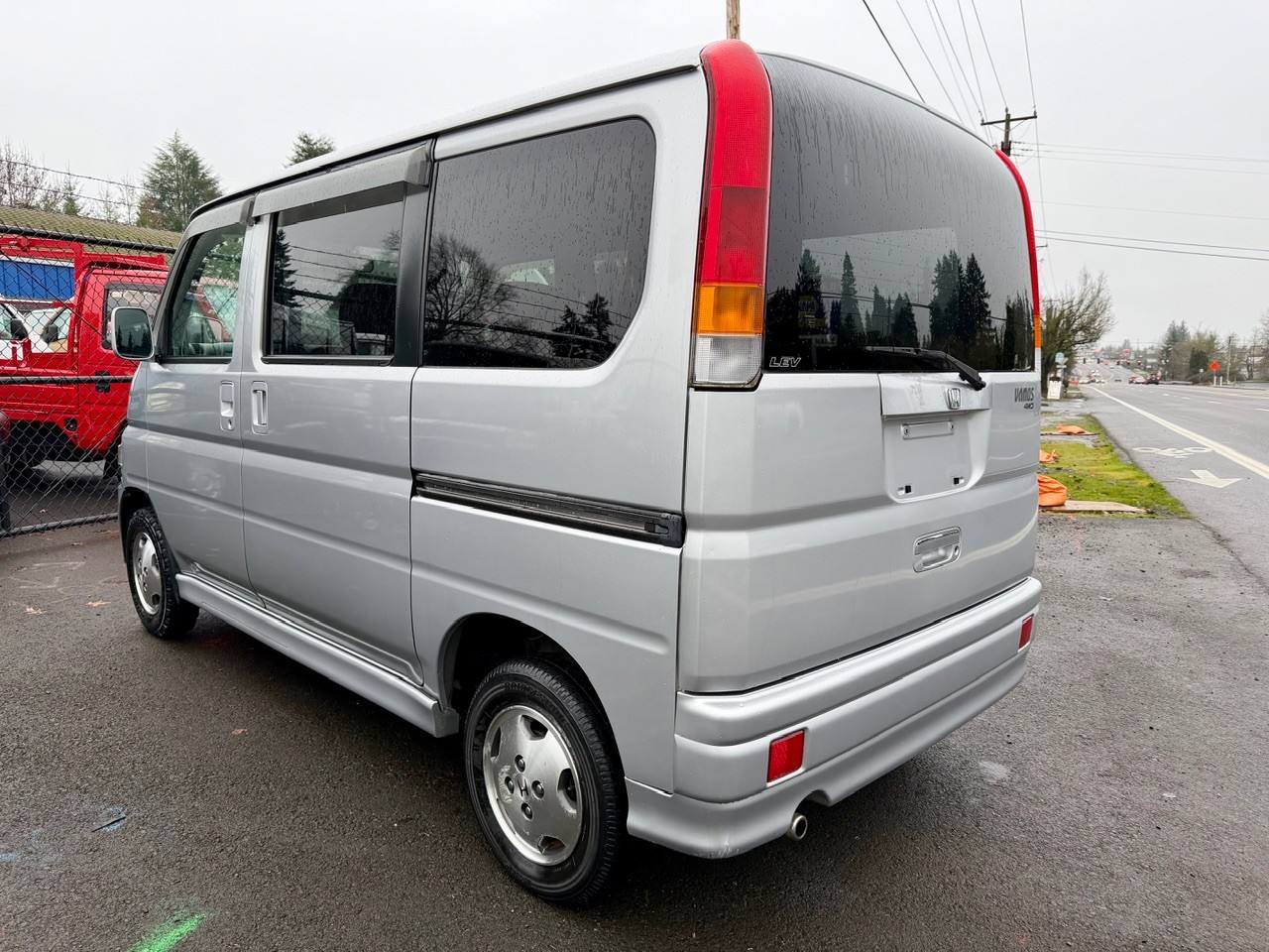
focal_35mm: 24
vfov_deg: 56.8
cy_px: 476
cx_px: 634
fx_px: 880
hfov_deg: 71.6
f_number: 1.78
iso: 80
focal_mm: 6.76
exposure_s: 1/315
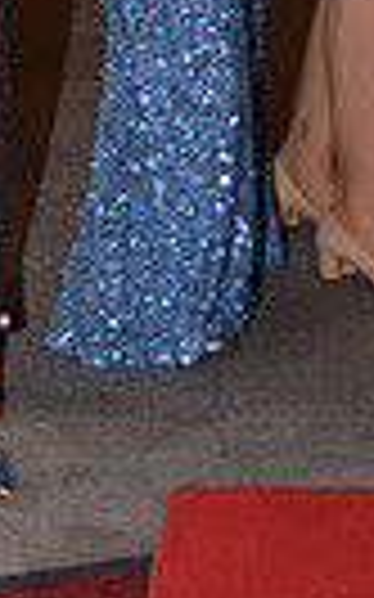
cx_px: 266
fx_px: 2950
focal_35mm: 181
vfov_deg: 11.1
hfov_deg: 7.2
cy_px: -355
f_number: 3.2
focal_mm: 35
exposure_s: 1/125
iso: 200
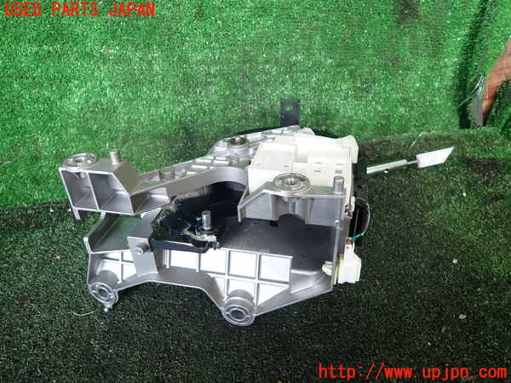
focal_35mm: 25
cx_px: 256
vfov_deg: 54.9
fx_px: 369
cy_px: 192
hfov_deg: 69.4
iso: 125
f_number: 2
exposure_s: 1/60
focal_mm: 4.5
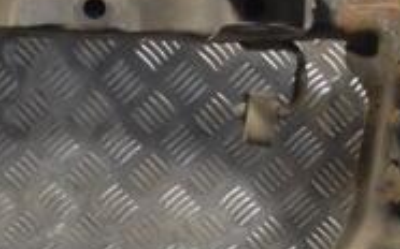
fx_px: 1395
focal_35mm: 128
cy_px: 208
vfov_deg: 10.2
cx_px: 80
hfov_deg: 16.2
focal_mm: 26
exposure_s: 1/80
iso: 400
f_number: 4.5
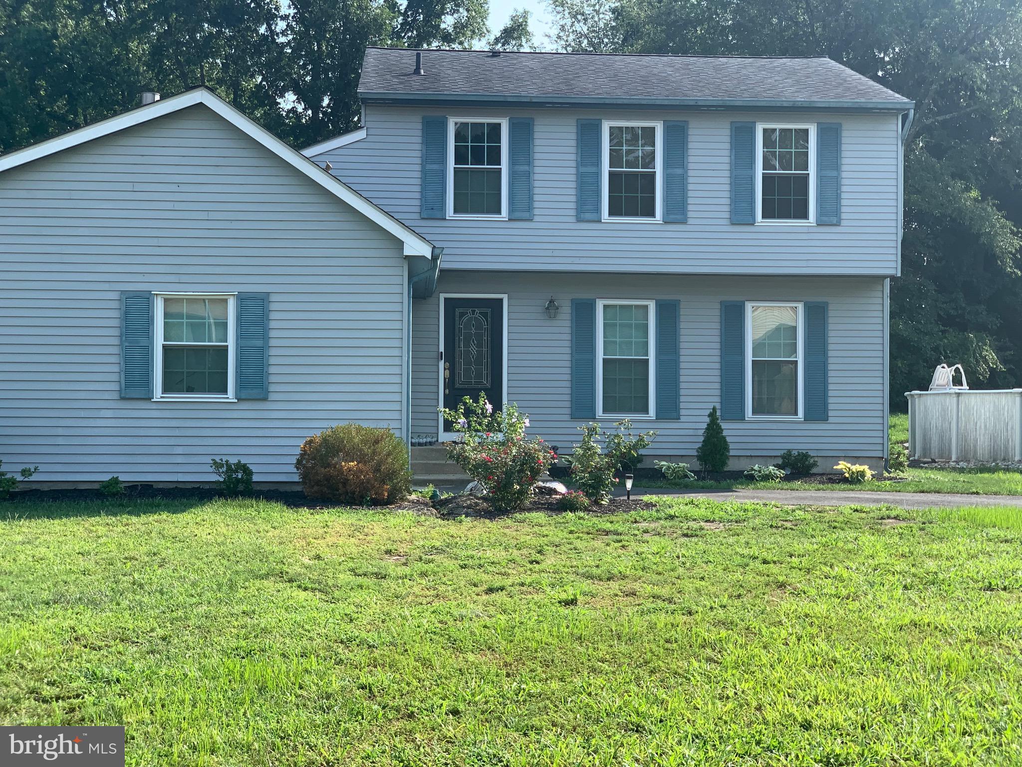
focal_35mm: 52
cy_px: 384
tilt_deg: +1.7
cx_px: 511
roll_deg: -2.8
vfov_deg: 28.0
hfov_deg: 36.8
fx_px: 1535
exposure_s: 1/452
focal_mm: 6
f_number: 2.4
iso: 16
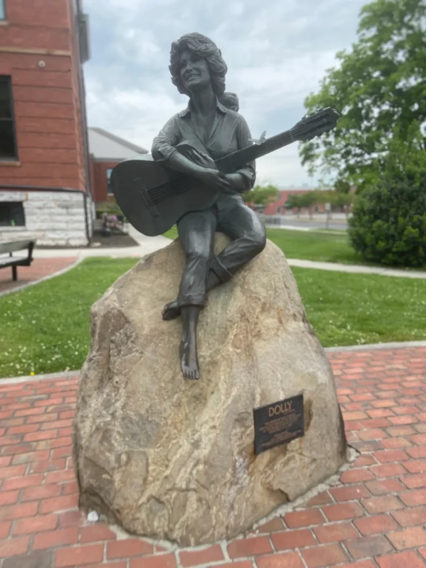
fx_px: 427
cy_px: 284
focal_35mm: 26
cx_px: 213
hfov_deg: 53.1
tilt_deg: -9.5
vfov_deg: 67.3
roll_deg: +0.8
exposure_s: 1/702
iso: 32
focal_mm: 4.25
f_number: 1.8
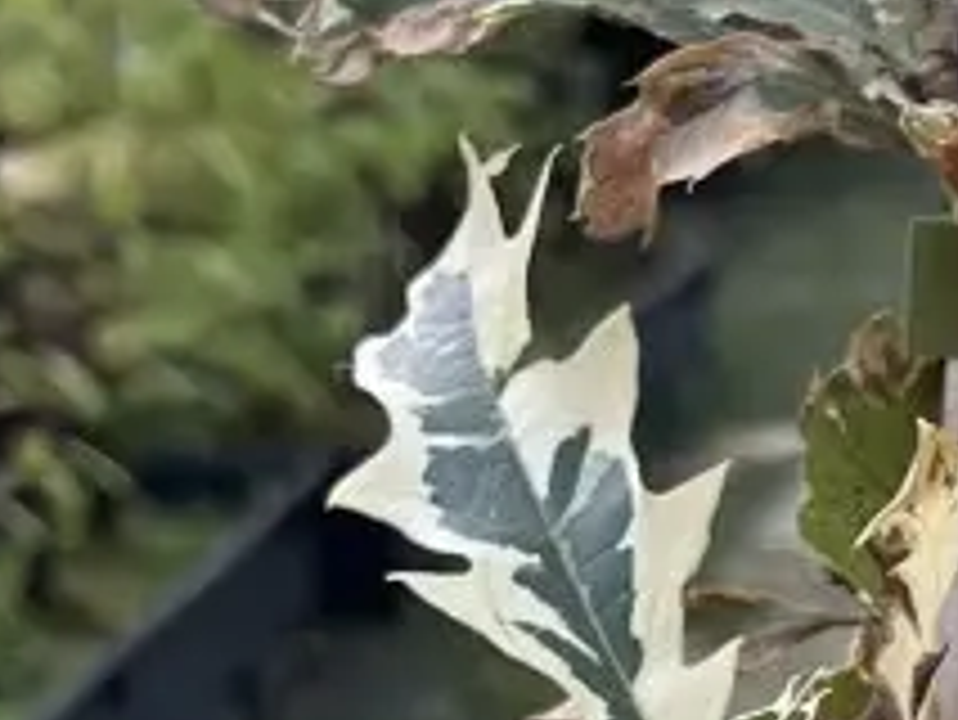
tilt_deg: -22.8
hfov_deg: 14.7
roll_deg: +2.9
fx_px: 3655
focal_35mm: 132
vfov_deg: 10.6
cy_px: 1274
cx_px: 927
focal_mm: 5.1
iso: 100
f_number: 1.6
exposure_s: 1/121
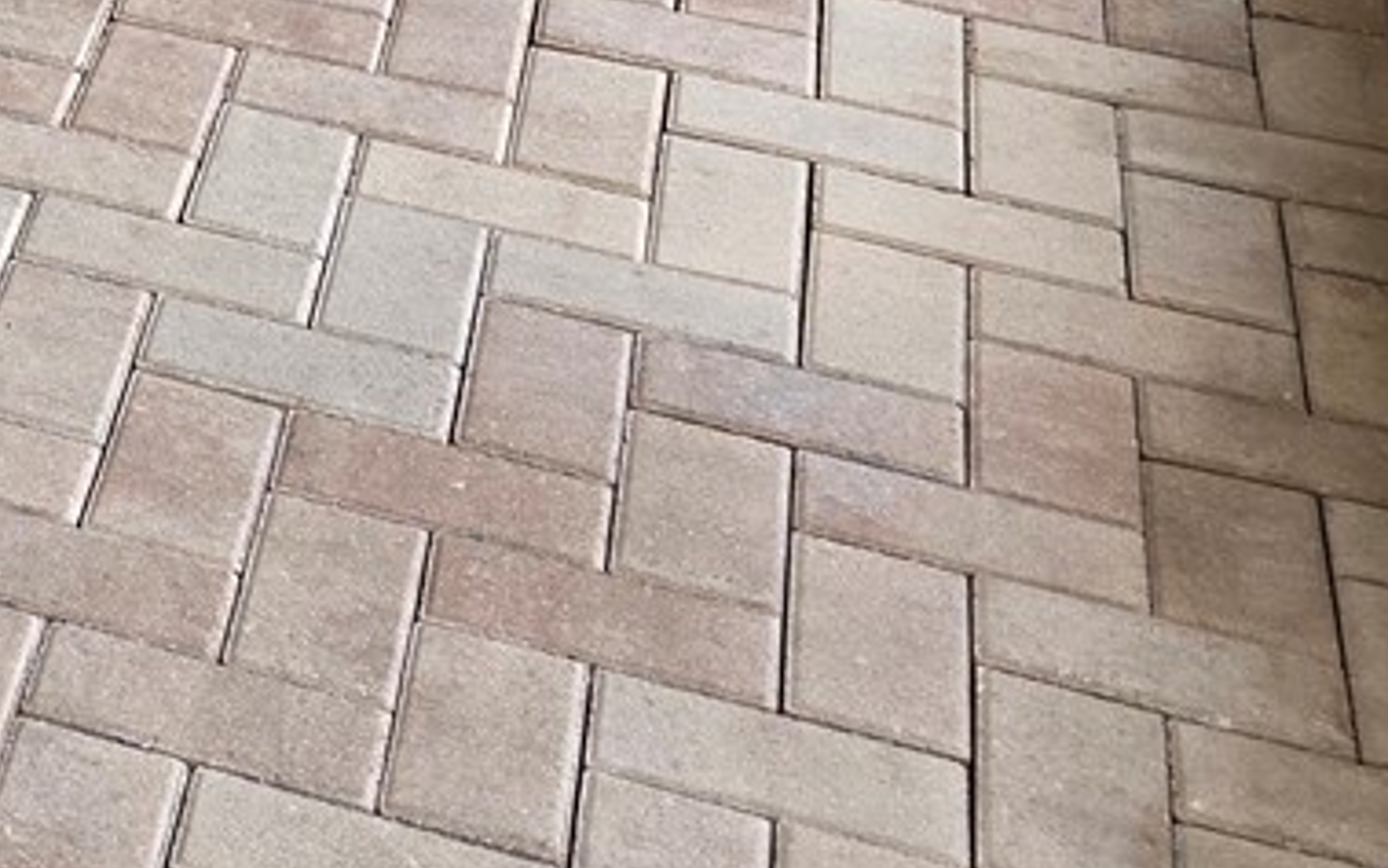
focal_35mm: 103
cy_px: -1055
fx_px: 3897
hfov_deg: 16.4
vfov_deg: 11.1
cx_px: -1216
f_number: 1.7
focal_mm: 6.3
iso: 160
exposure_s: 1/120
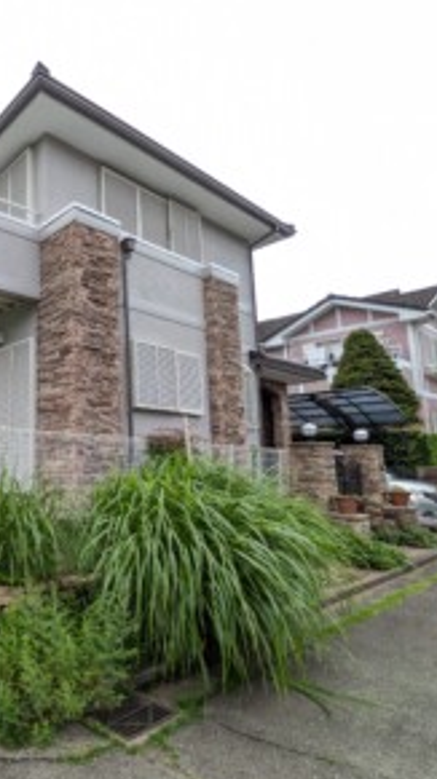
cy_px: 396
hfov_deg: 44.3
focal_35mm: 21
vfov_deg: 83.9
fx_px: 434
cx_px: -13
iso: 49
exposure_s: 1/563
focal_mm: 1.83
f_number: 2.2
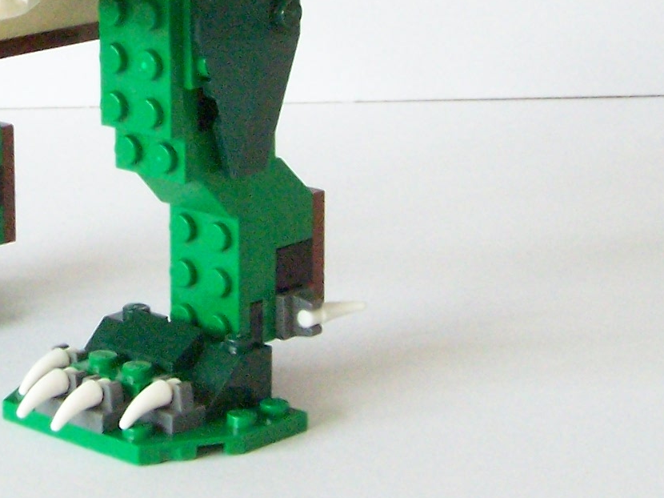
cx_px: 67
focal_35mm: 118
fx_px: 2263
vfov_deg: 12.4
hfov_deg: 16.5
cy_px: -12
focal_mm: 6.3
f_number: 5
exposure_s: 1/30
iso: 400
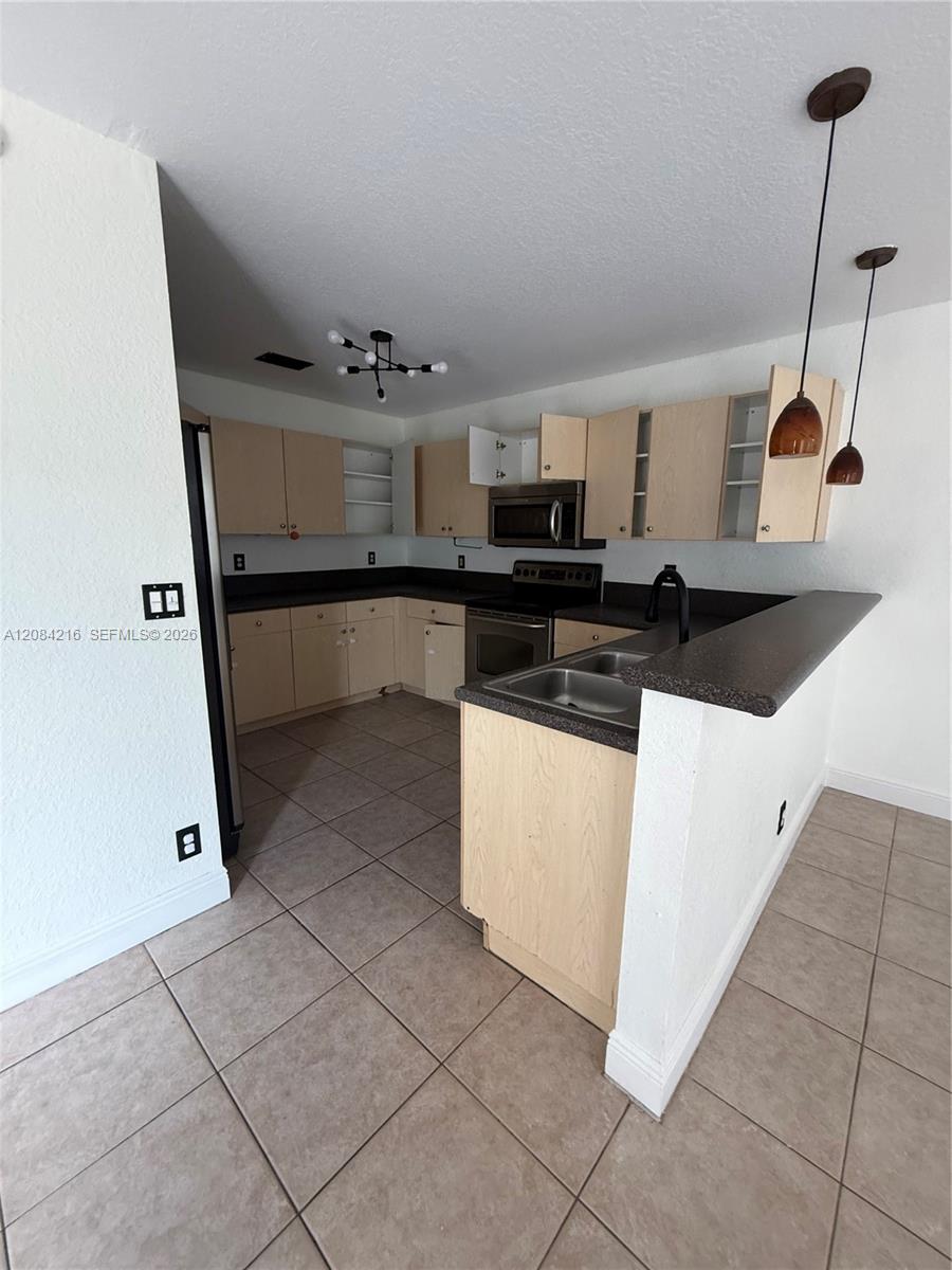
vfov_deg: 102.1
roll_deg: -1.7
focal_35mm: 14
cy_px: 635
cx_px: 476
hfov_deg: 85.7
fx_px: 513
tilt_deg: -10.5
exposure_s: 1/63
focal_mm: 2.22
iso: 320
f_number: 2.2
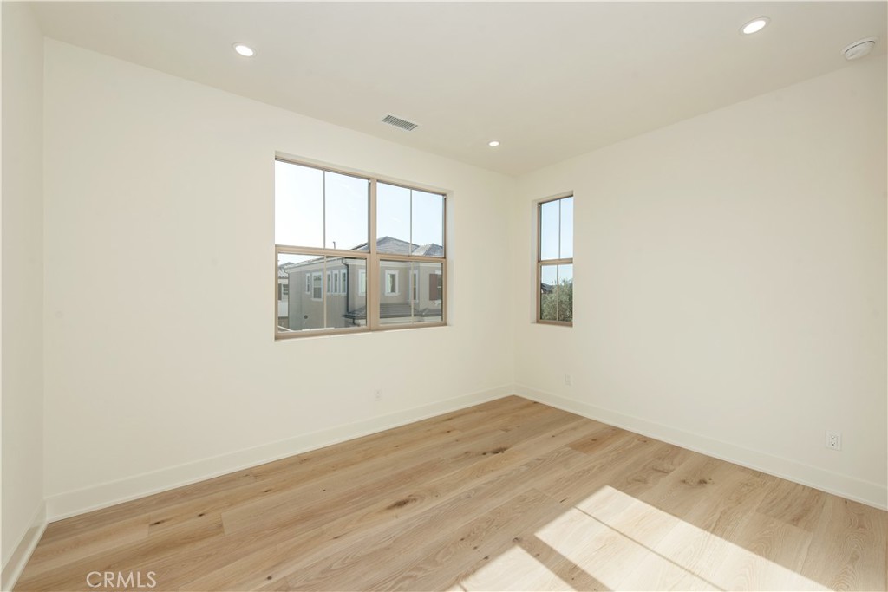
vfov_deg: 81.2
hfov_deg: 104.2
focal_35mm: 14
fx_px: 345
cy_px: 296
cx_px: 444
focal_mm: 14
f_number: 8
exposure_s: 1/200
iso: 100
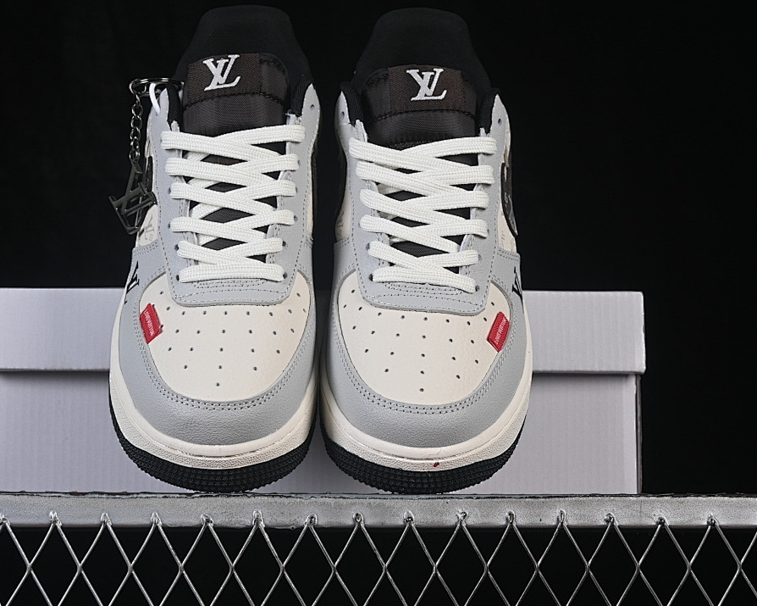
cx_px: 313
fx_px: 1904
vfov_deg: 18.1
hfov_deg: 22.5
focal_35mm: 85
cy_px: 304
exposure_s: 1/80
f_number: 8
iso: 160
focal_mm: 50
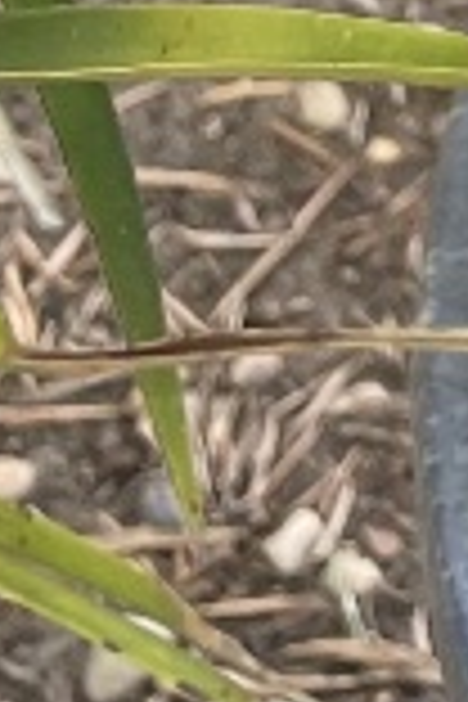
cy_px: -1062
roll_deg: -2.4
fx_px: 4056
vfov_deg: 8.8
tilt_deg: -28.1
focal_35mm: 208
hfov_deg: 5.8
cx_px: 1737
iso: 64
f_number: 1.6
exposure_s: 1/121
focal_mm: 4.2
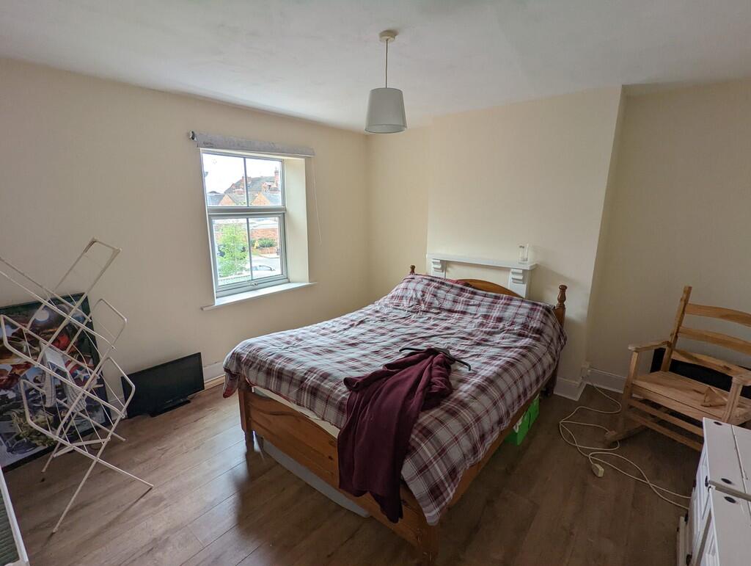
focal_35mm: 16
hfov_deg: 94.4
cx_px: 376
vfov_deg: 78.2
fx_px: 348
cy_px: 283
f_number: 2.2
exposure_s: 1/158
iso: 58
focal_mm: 2.35
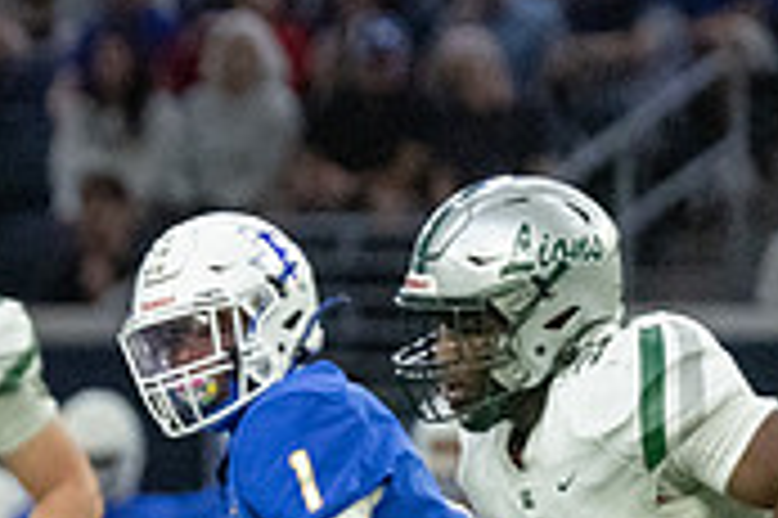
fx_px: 21785
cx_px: -1104
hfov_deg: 2.0
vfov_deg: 1.4
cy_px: 663
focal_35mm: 1009
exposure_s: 1/1250
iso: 4000
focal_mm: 200
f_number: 2.8
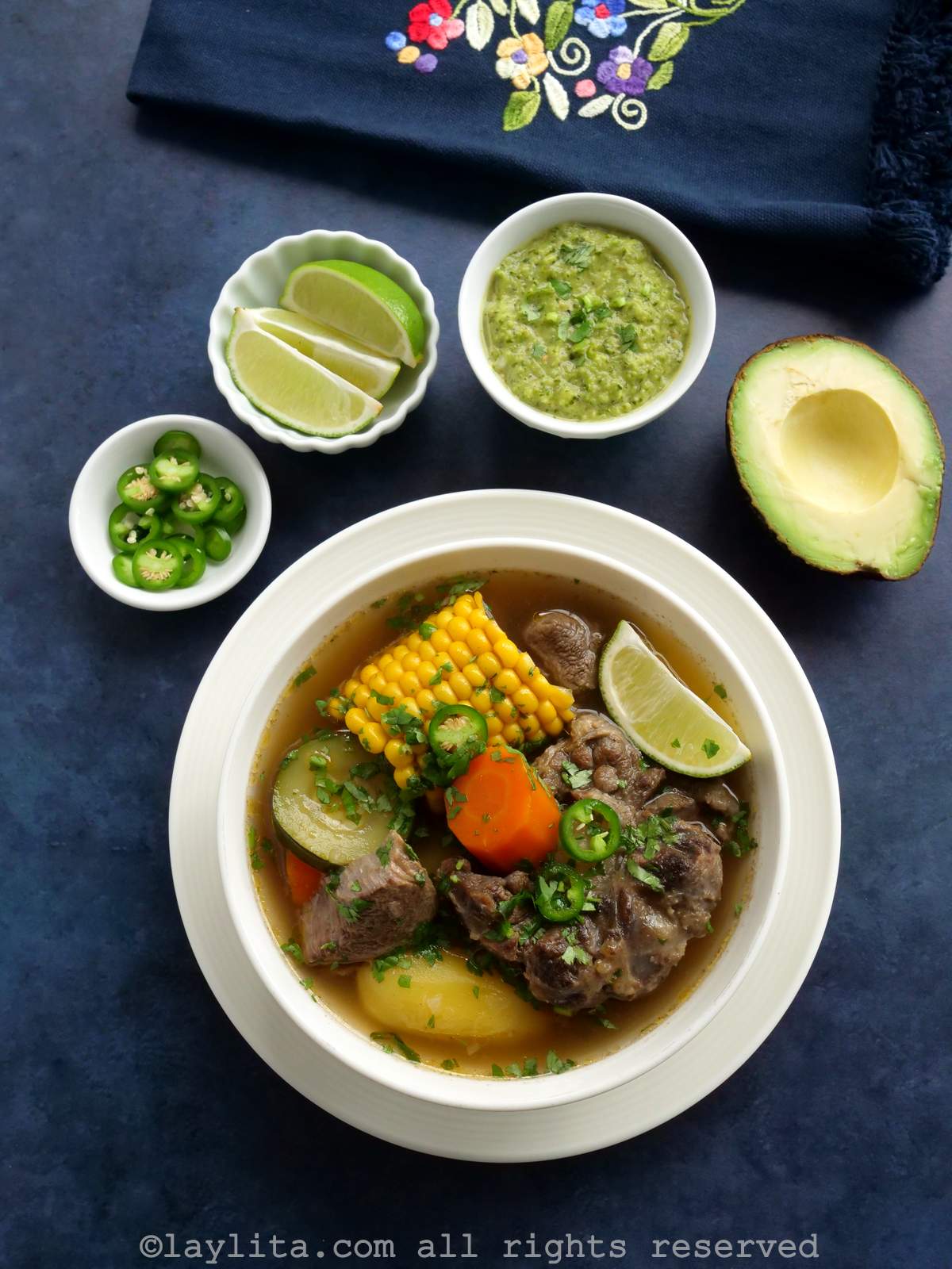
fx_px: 1687
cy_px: 634
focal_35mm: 46
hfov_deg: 31.5
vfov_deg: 41.2
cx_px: 476
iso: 1600
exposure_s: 1/60
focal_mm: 23
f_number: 6.3
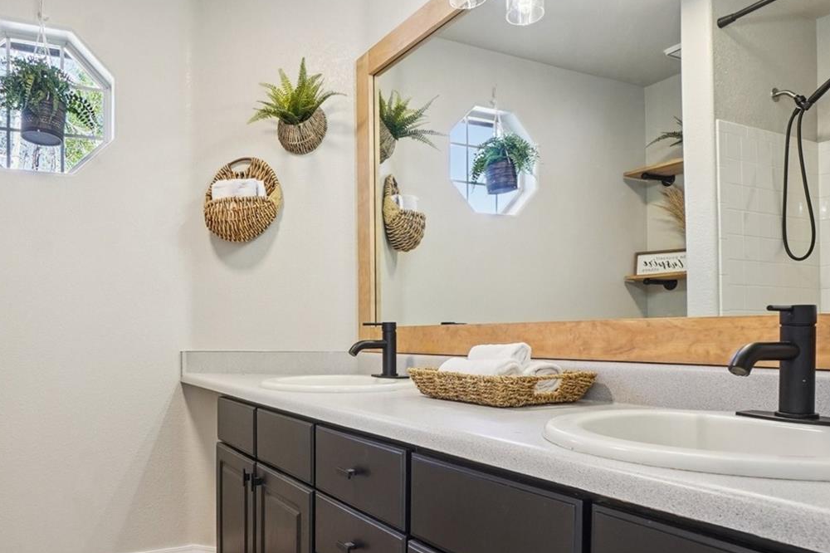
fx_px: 553
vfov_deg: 52.8
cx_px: 311
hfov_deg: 72.5
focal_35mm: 24
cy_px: 325
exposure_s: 1/20
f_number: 8
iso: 400
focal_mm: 10
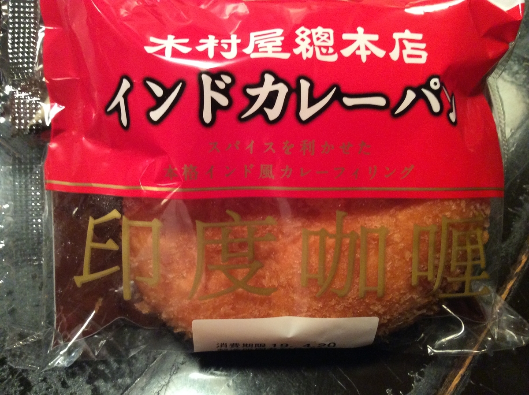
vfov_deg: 44.0
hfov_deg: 56.9
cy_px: 198
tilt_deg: -55.9
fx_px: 488
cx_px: 264
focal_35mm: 32
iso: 320
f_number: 2.4
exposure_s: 1/17
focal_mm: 3.3
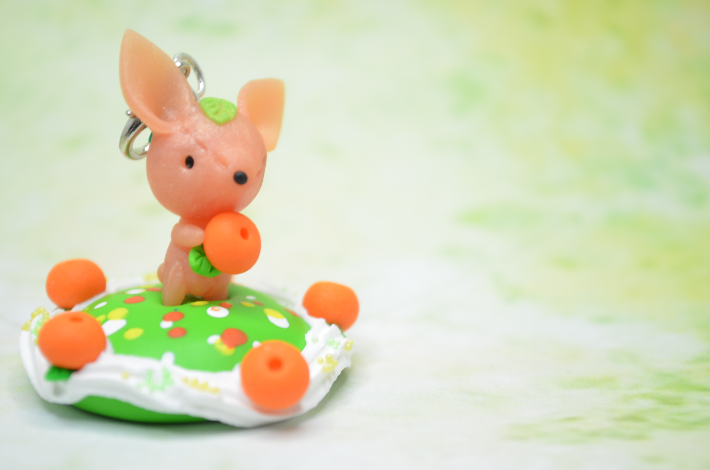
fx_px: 1624
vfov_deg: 16.5
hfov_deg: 24.7
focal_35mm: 82
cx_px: 355
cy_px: 235
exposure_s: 1/25
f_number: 5.6
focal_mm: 55
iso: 100
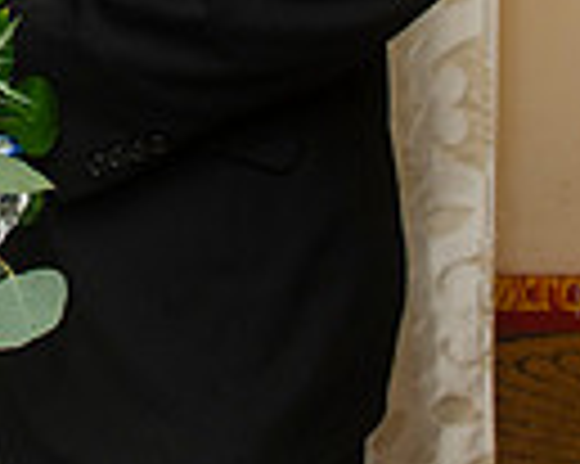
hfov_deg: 15.9
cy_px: -252
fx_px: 2024
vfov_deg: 12.4
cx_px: -54
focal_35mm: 118
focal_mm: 24
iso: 400
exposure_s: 1/30
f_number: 5.6
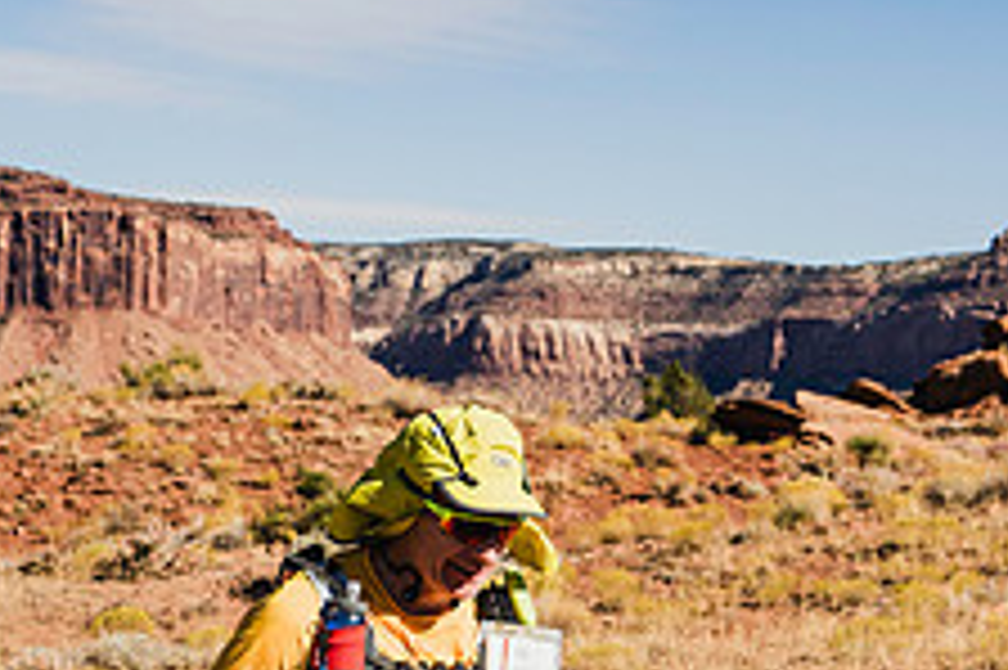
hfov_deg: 18.2
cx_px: 698
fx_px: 3134
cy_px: 764
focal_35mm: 112
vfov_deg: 12.0
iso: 100
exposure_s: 1/800
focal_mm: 41
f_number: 5
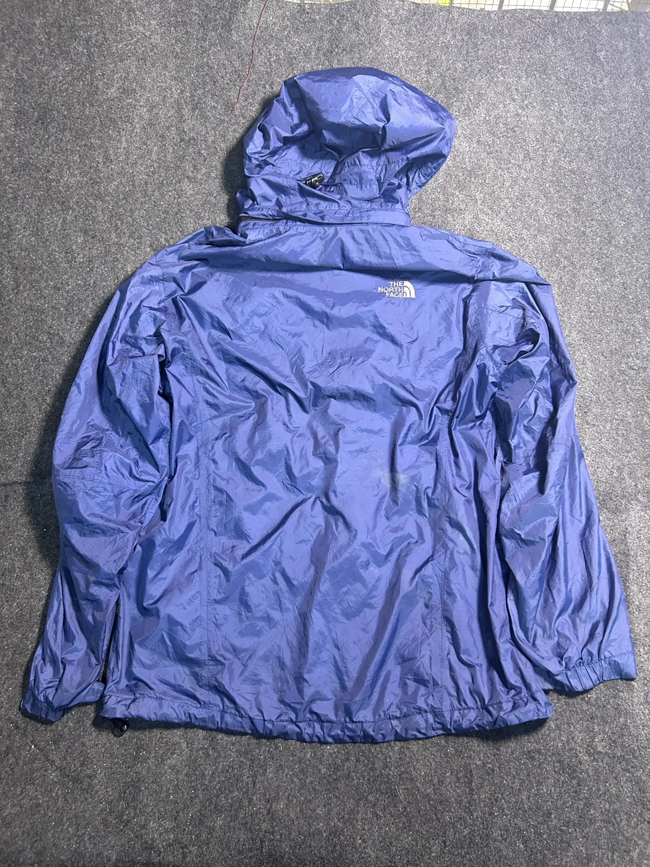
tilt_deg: -60.7
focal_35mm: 26
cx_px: 325
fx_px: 651
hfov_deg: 53.1
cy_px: 434
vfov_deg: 67.3
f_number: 1.5
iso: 320
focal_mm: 5.7
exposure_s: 1/50
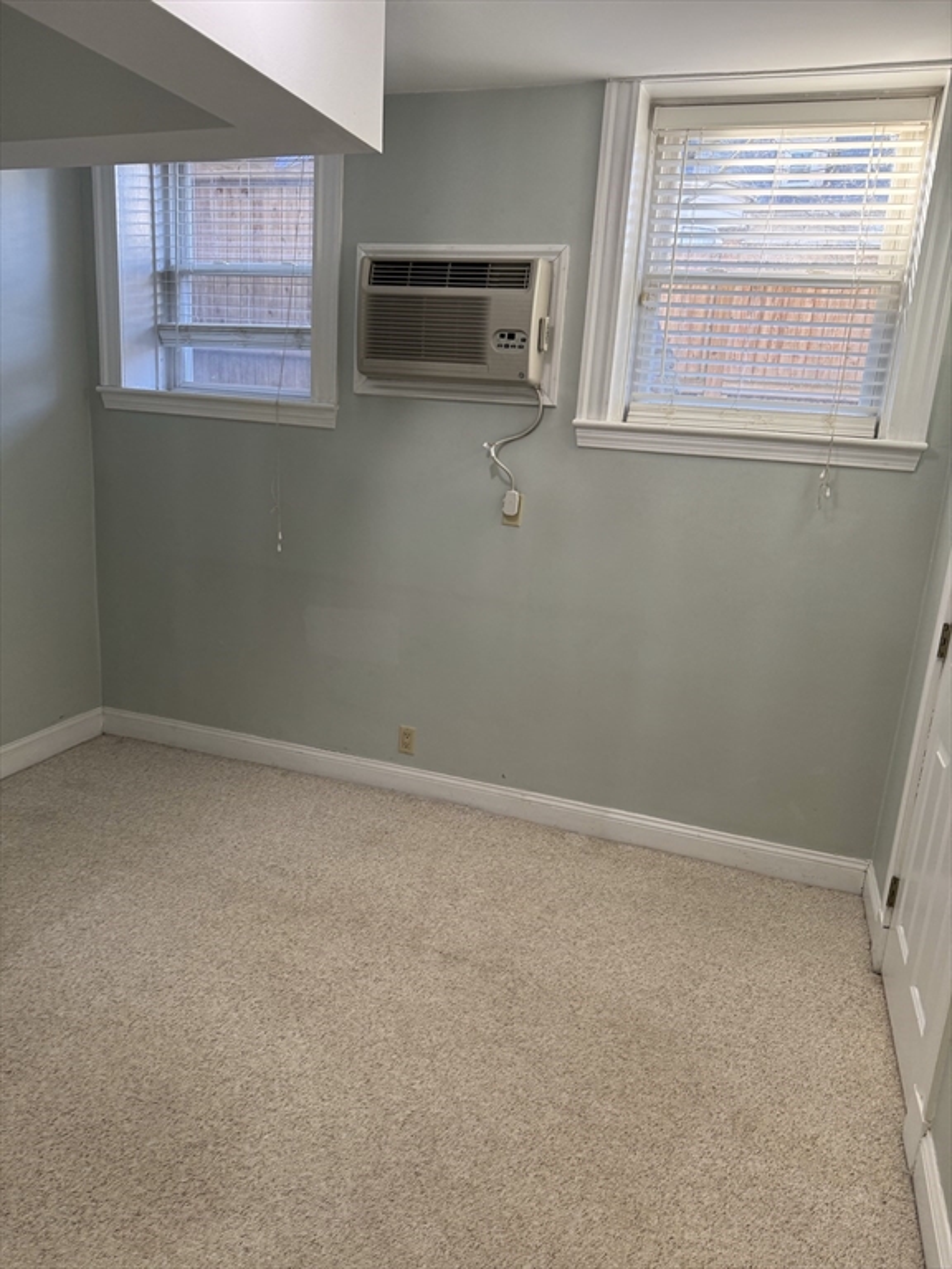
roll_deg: -3.2
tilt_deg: -14.7
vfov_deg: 71.6
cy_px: 634
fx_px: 880
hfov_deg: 56.8
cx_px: 476
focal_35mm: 24
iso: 160
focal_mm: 6.76
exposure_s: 1/60
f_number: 1.78
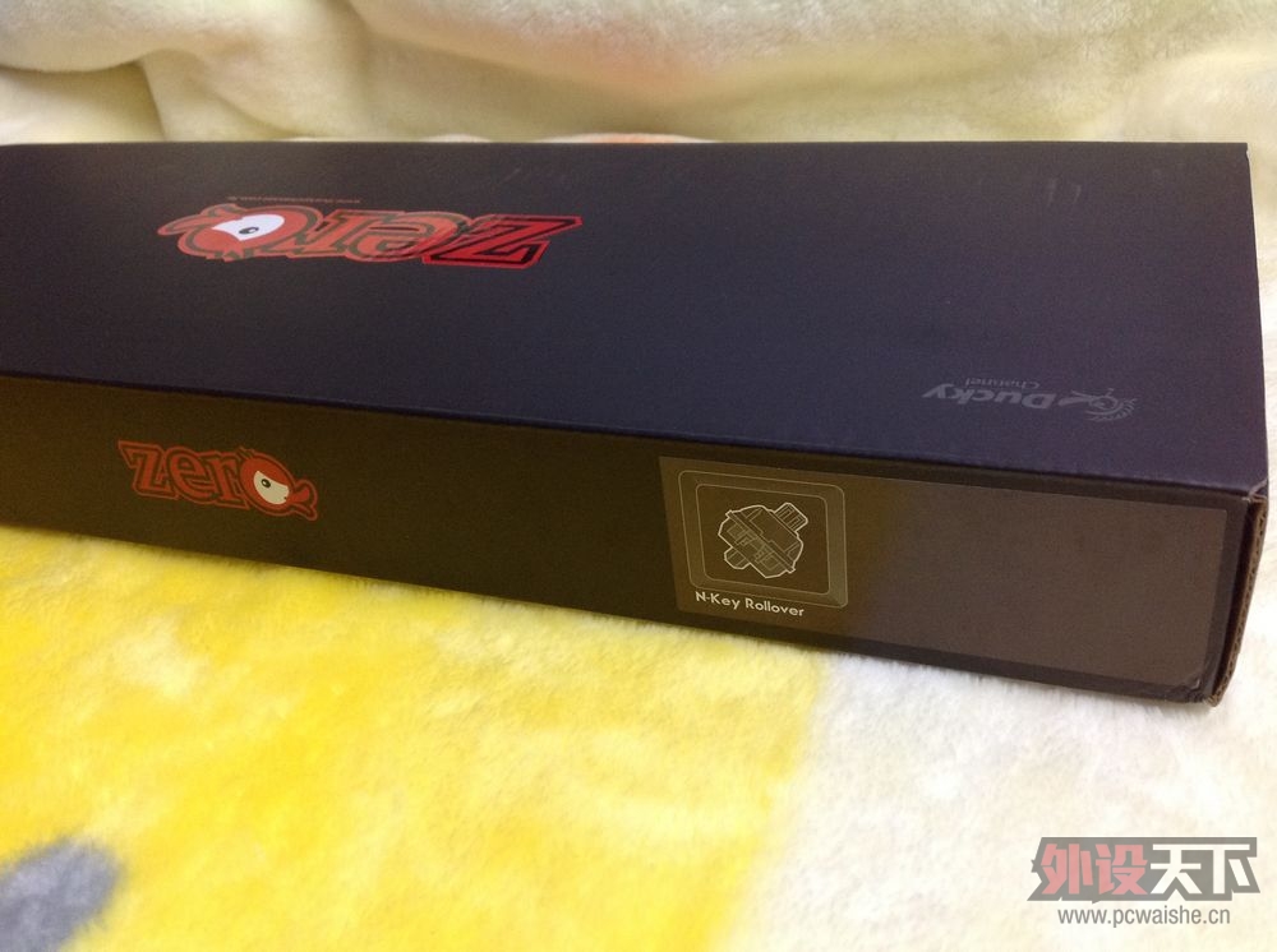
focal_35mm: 35
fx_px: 1289
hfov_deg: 52.7
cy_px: 476
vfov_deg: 40.6
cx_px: 638
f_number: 2.4
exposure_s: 1/17
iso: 200
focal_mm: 4.28
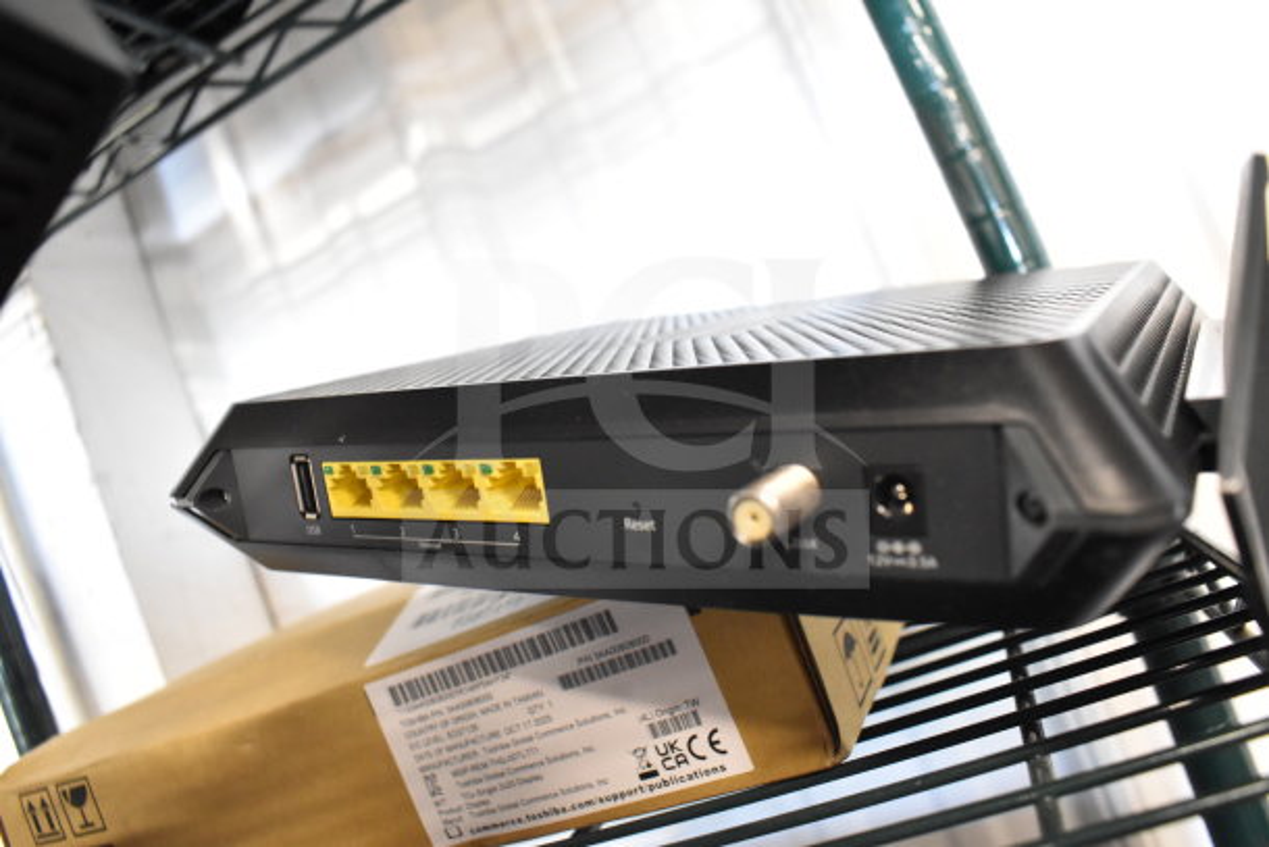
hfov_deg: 67.4
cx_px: 634
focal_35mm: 27
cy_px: 424
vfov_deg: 48.0
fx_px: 952
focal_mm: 18
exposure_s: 1/30
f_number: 3.5
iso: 3200
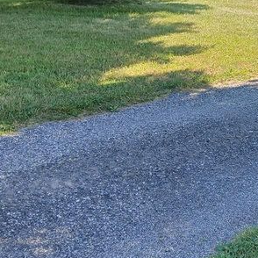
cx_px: 322
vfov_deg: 20.9
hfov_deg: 20.1
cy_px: -2
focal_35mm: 80
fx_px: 675
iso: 25
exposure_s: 1/120
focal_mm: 3.98
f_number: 1.8
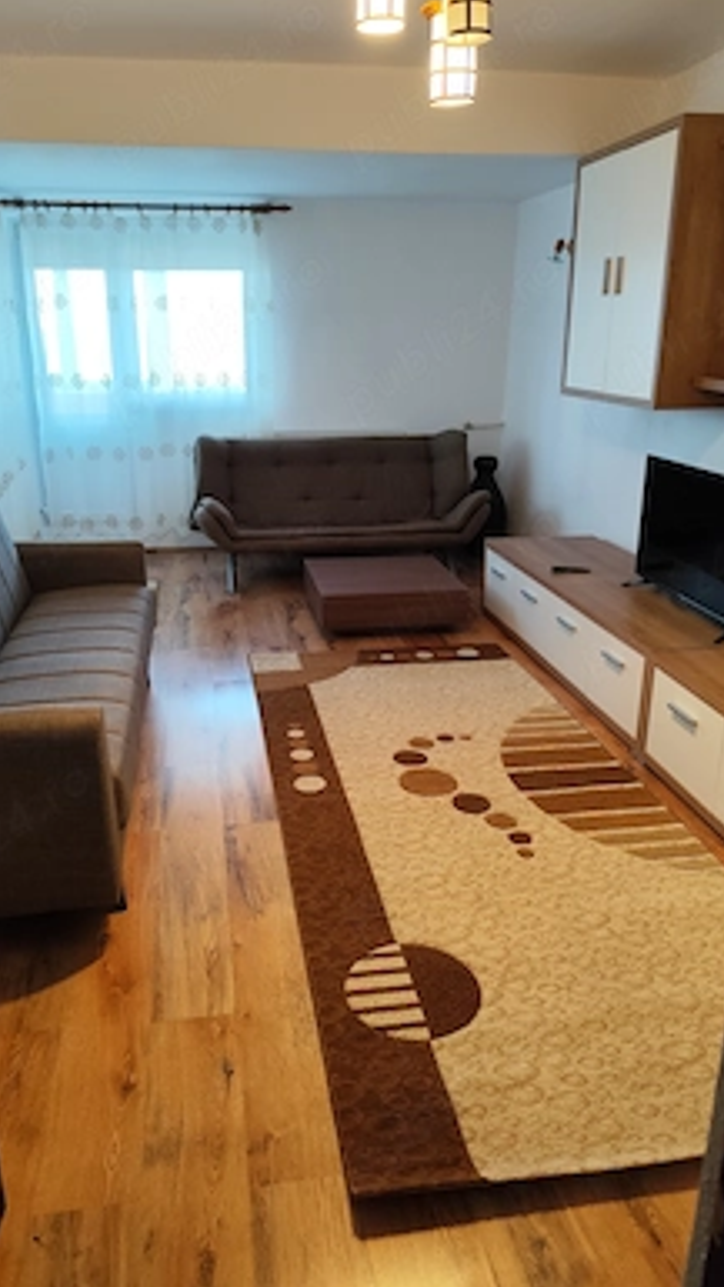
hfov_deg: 44.3
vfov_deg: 71.9
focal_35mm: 26
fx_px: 888
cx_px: 334
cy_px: 647
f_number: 1.65
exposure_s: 1/50
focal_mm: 6.14
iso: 320
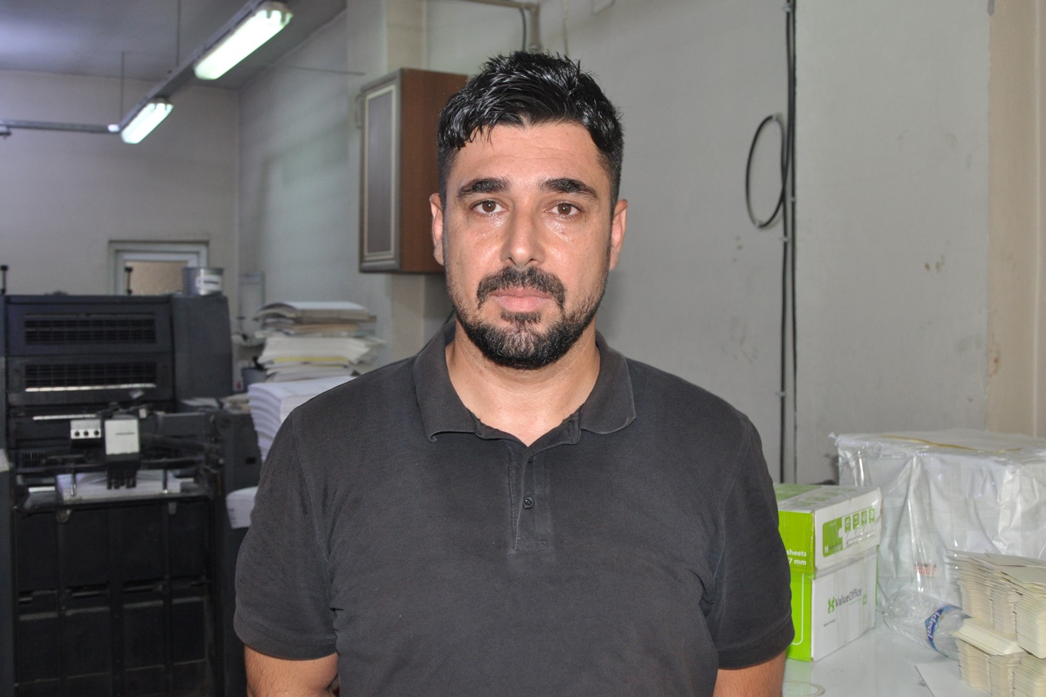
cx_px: 523
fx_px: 1133
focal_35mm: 39
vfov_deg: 34.2
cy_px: 348
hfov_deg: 49.6
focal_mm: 26
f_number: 4
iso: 800
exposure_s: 1/60
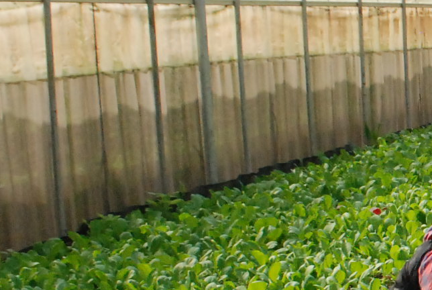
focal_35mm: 135
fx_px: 1623
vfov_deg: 10.2
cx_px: 719
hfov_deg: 13.9
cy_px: 150
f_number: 8
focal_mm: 20
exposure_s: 1/2000
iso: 1250
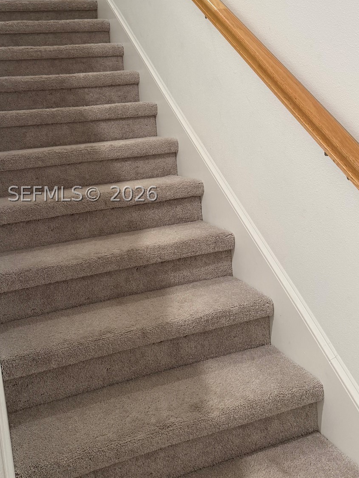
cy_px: 194
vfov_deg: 53.6
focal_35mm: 34
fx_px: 470
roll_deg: +4.4
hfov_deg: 41.5
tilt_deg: -9.6
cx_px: 133
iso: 250
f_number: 1.78
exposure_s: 1/60
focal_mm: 6.76
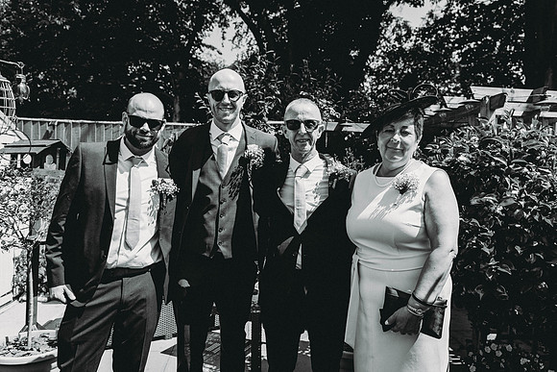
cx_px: 278
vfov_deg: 46.4
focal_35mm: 28
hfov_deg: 65.5
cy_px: 186
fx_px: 433
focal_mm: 28
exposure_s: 1/1600
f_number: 4.5
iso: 320
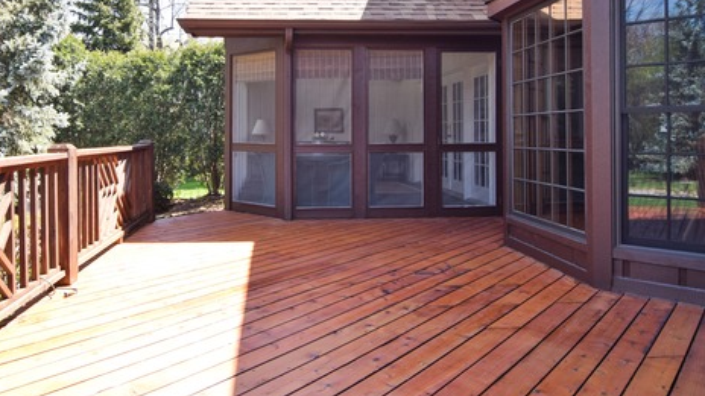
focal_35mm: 26
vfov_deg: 43.9
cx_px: 299
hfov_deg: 71.5
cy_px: 137
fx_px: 486
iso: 200
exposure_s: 1/60
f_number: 8
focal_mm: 12
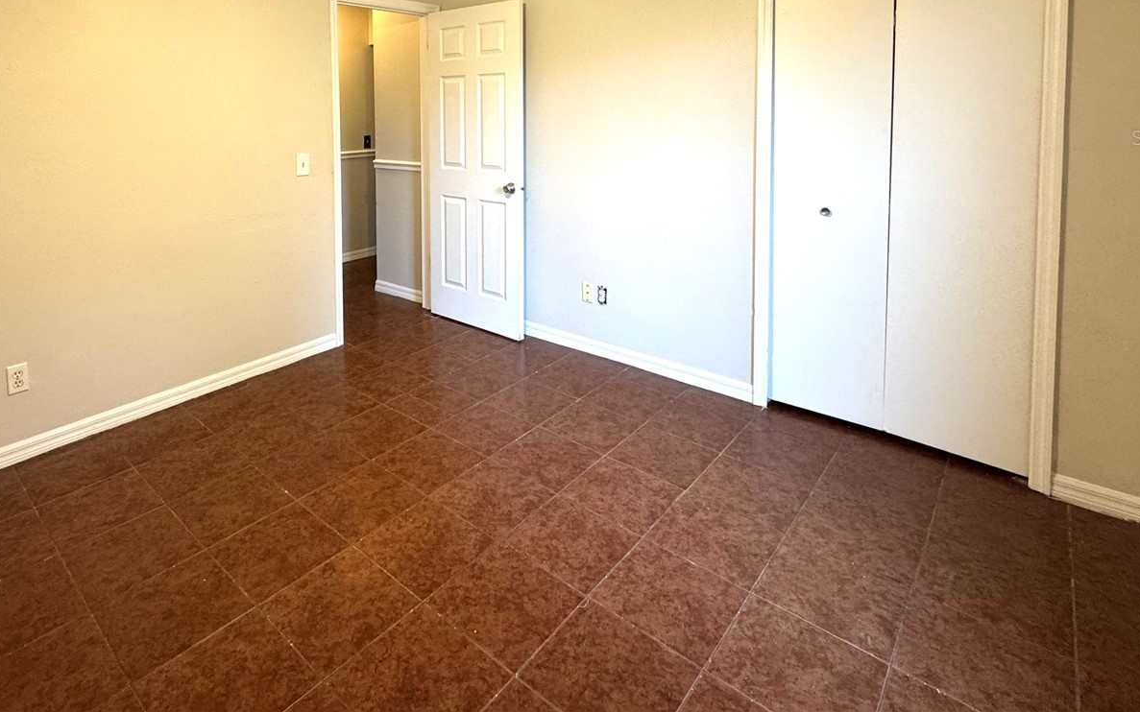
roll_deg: +0.7
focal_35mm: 20
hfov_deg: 84.0
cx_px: 454
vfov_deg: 55.3
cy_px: 137
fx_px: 621
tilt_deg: -3.2
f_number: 2.2
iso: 200
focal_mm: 2.22
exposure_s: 1/60
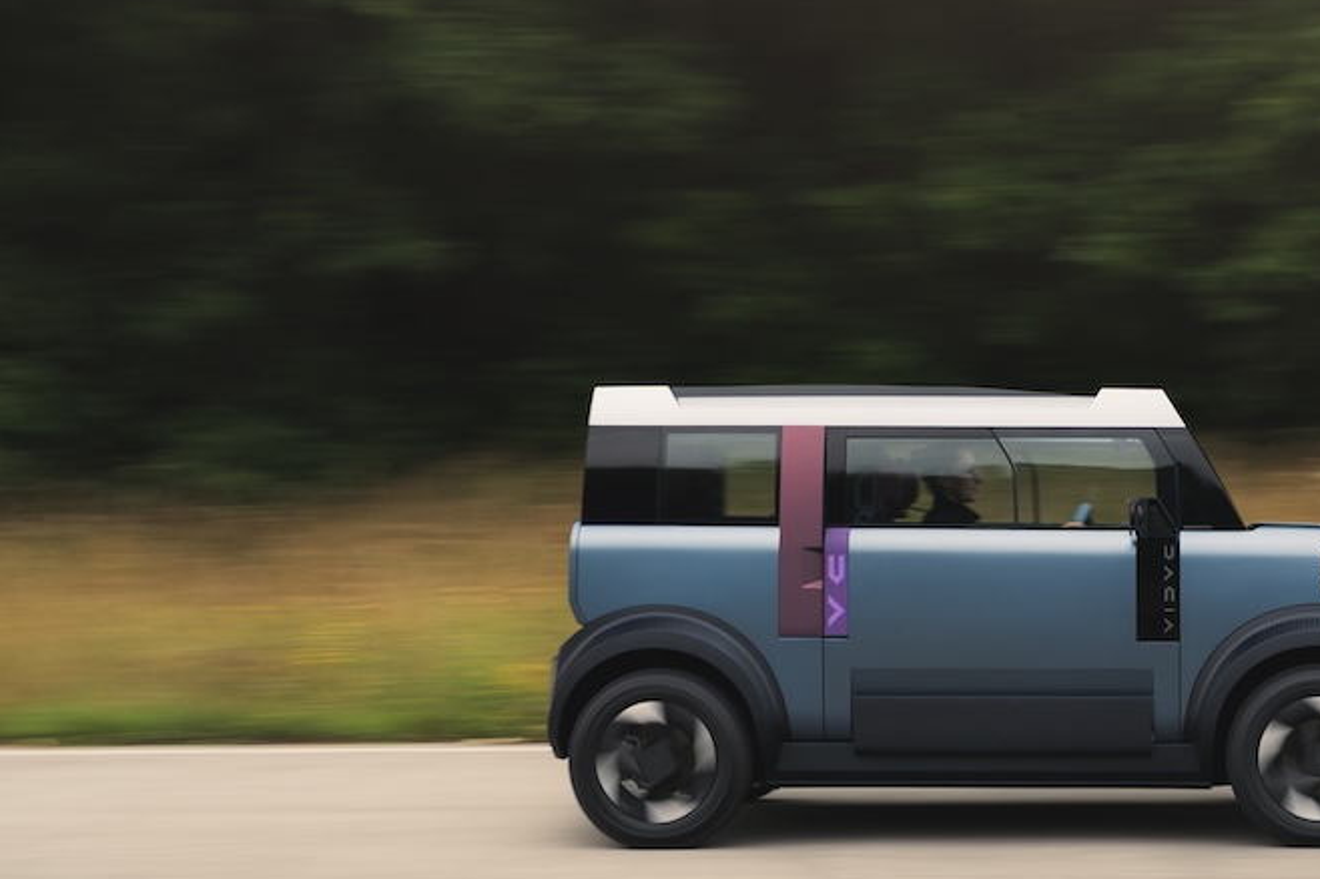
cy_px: 474
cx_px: 975
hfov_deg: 27.4
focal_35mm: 73
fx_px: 2675
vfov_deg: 18.6
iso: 100
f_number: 8
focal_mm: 40
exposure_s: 1/20
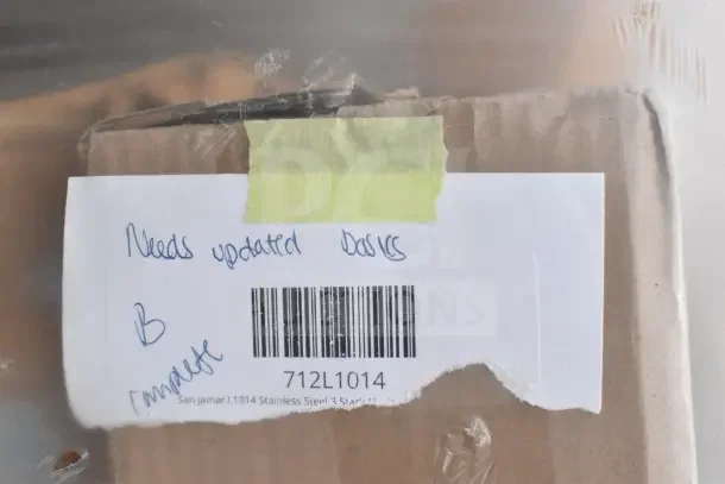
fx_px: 755
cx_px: 362
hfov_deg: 51.3
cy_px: 242
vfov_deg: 35.5
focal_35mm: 38
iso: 6400
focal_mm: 25
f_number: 20
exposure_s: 1/1600
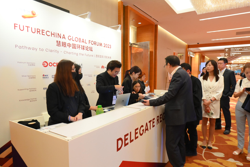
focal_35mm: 23
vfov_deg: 55.1
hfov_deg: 76.1
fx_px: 160
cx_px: 126
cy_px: 86
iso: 3200
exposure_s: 1/160
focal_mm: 22
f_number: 4
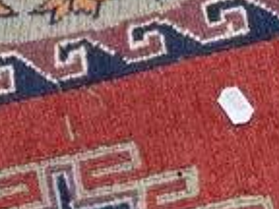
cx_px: 583
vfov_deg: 6.5
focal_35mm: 228
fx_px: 1838
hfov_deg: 8.2
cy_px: 257
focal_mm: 16
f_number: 5.6
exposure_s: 1/60
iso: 1600
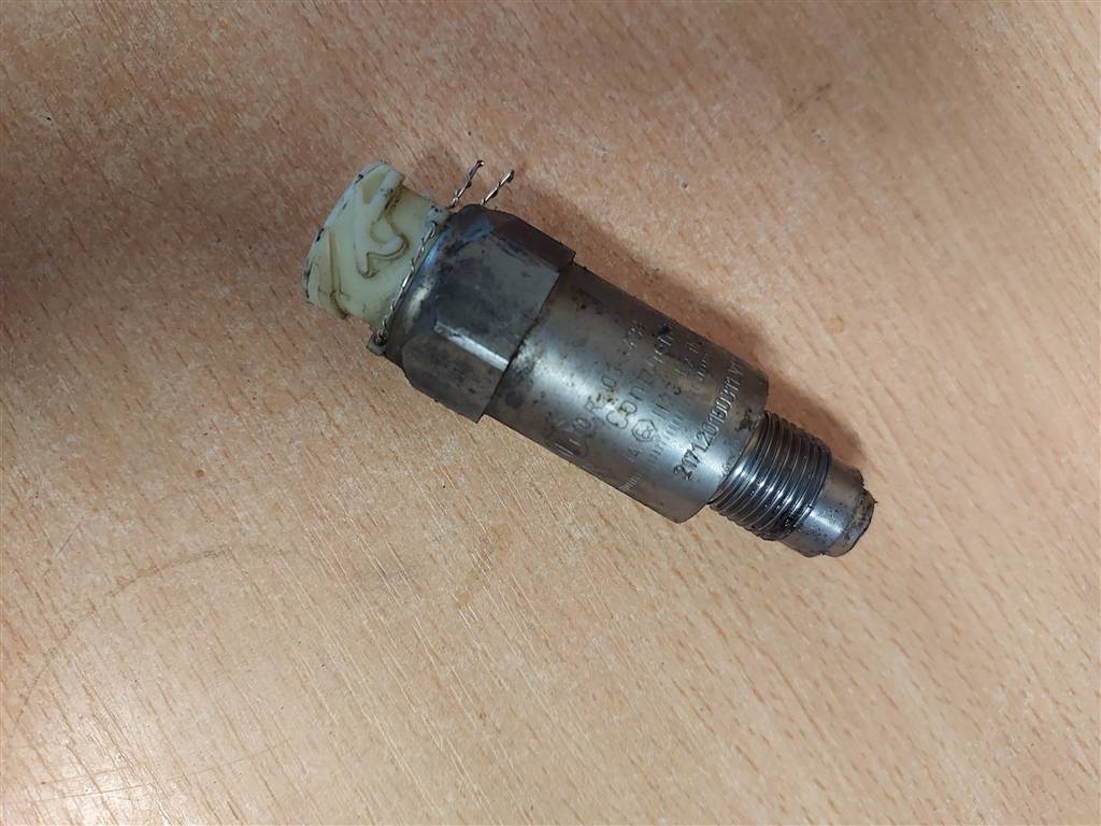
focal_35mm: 23
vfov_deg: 58.9
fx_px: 732
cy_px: 413
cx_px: 550
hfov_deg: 73.9
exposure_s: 1/50
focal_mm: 5.06
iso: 400
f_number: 1.8
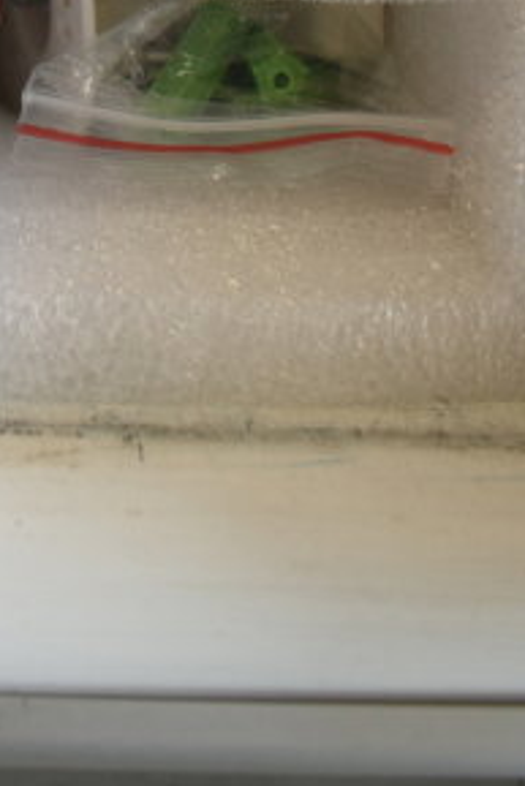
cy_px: -442
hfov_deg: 14.1
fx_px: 2075
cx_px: -49
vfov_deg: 18.6
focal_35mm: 95
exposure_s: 1/40
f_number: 3.8
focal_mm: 20
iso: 200
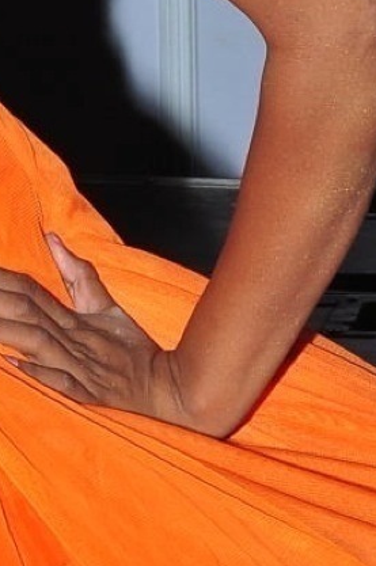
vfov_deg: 6.6
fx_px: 4900
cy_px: 58
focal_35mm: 312
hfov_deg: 4.4
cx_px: -162
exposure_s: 1/125
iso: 400
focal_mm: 48
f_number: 10
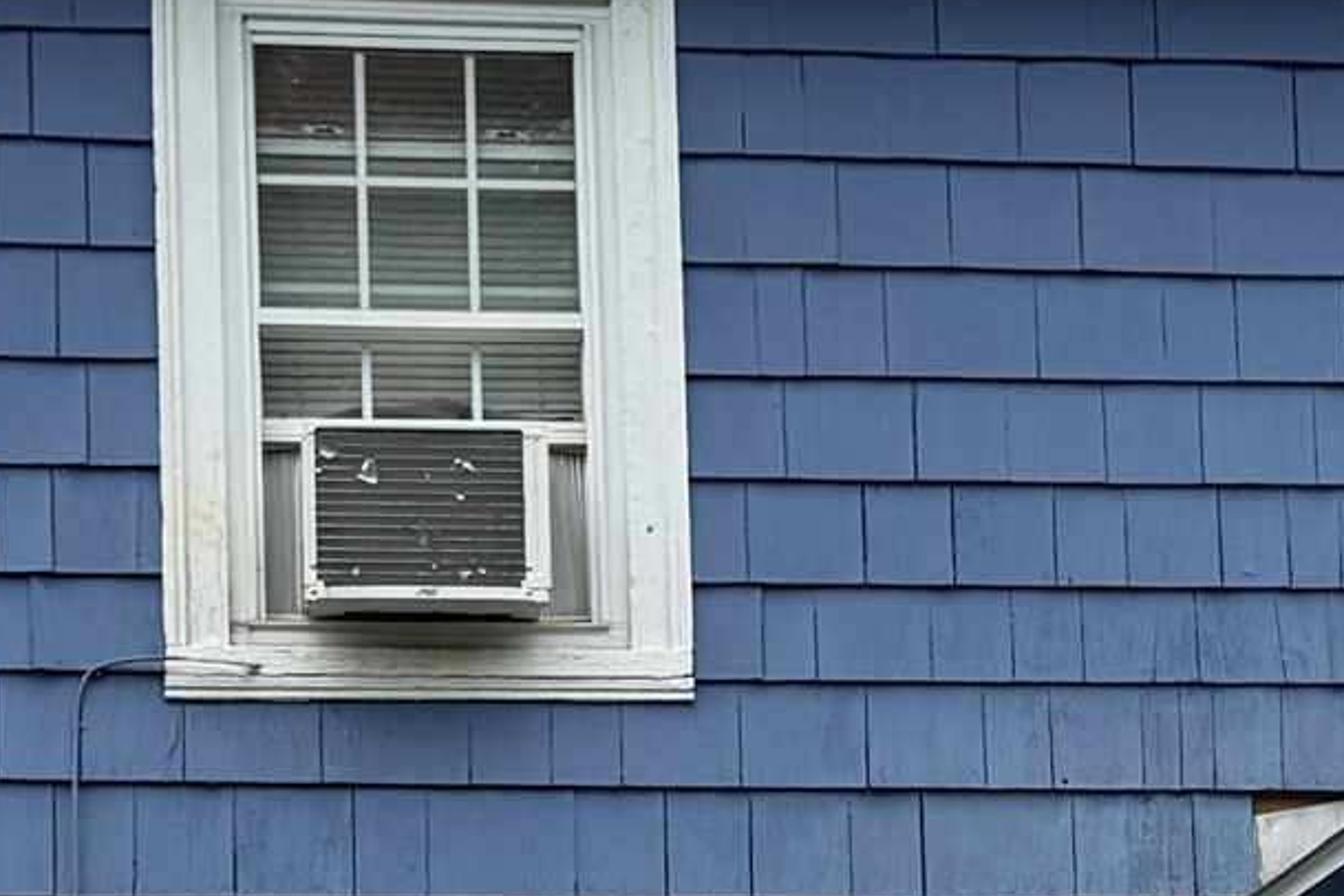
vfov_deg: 10.7
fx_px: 4704
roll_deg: +0.9
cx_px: 892
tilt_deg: +5.8
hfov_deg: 16.2
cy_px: 1137
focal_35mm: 126
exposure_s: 1/1727
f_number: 1.78
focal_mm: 6.76
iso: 100
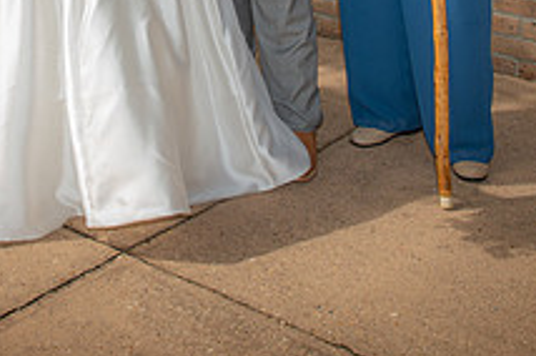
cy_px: -113
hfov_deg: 26.5
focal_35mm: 76
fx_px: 1130
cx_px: 158
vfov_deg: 16.8
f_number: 8
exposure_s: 1/250
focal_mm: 28
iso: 125
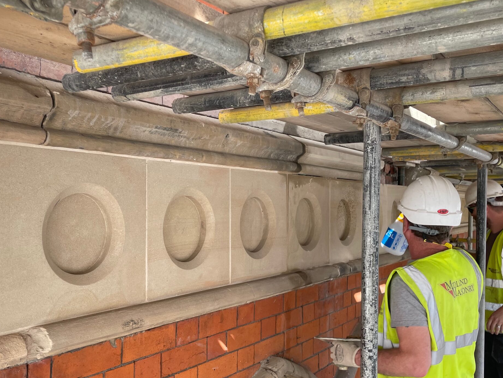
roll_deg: -0.4
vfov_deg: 39.6
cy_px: 210
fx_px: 523
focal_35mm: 36
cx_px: 214
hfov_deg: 51.2
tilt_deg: -0.9
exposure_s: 1/296
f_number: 1.6
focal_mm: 4.2
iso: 32
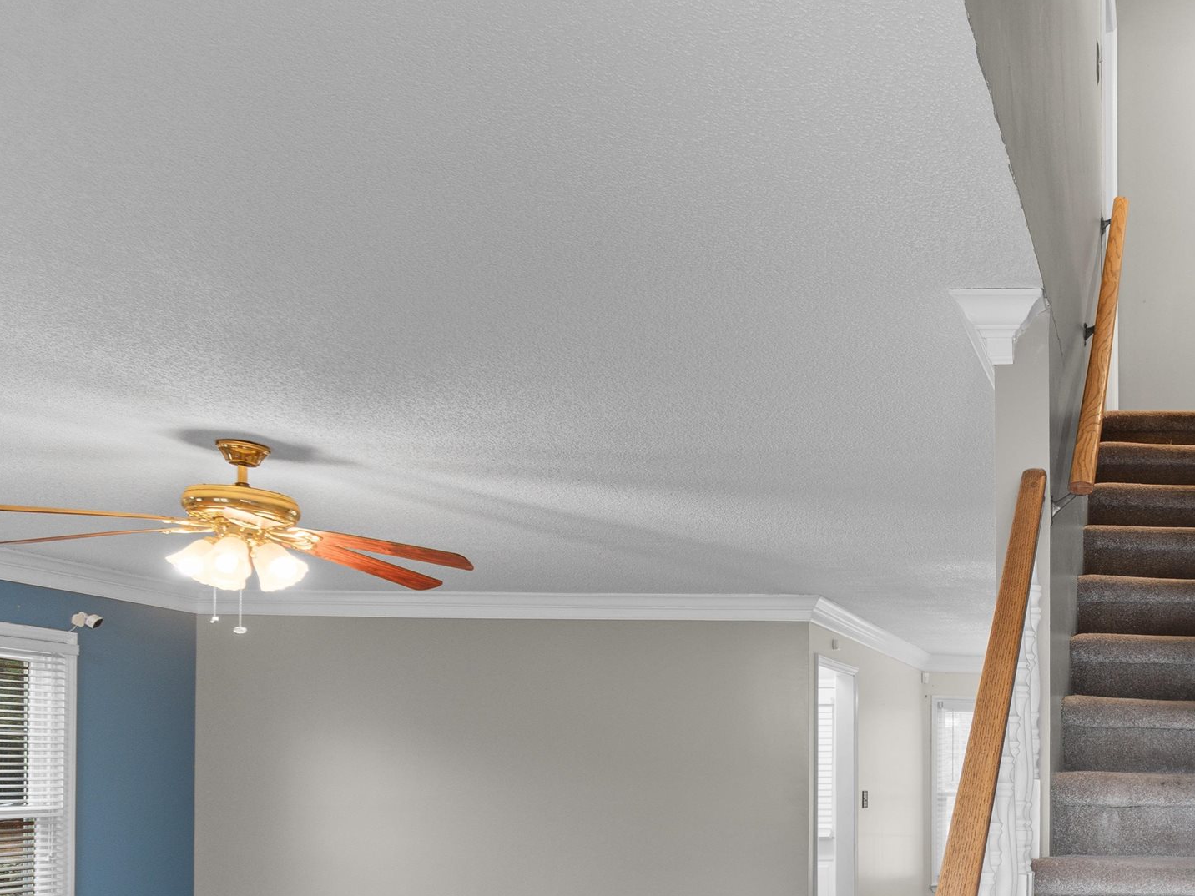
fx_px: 1139
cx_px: 1186
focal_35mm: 33
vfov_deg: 40.5
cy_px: 764
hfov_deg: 46.6
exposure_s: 2.5
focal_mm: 11
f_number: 4.8
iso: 100
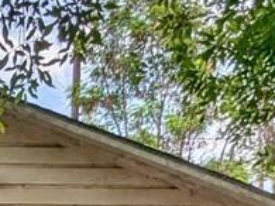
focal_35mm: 84
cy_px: 358
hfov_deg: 20.9
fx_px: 667
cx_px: -95
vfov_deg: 15.4
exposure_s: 1/1742
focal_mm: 2.35
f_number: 2.2
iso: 49
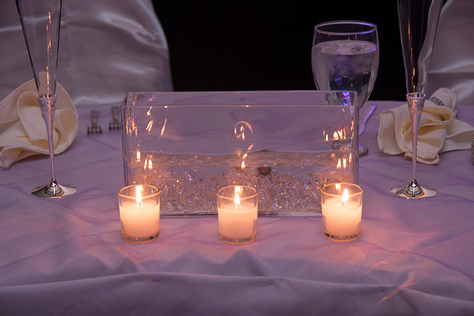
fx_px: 1242
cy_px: 158
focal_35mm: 94
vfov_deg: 14.5
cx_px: 238
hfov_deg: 21.6
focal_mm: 62
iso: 400
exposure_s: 1/15
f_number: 5.6
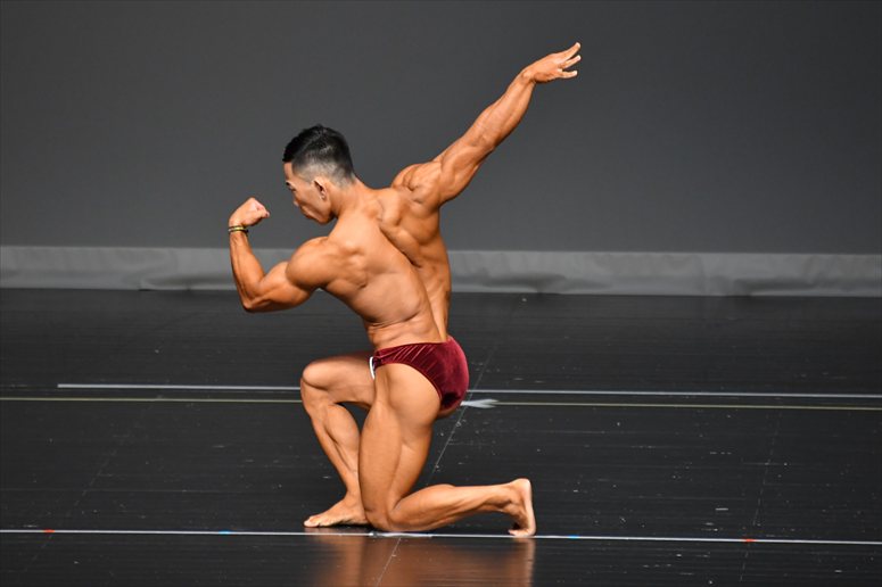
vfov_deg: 3.1
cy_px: 294
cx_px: 441
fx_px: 11020
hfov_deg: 4.6
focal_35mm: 450
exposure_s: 1/400
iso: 2500
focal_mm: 300
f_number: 5.6
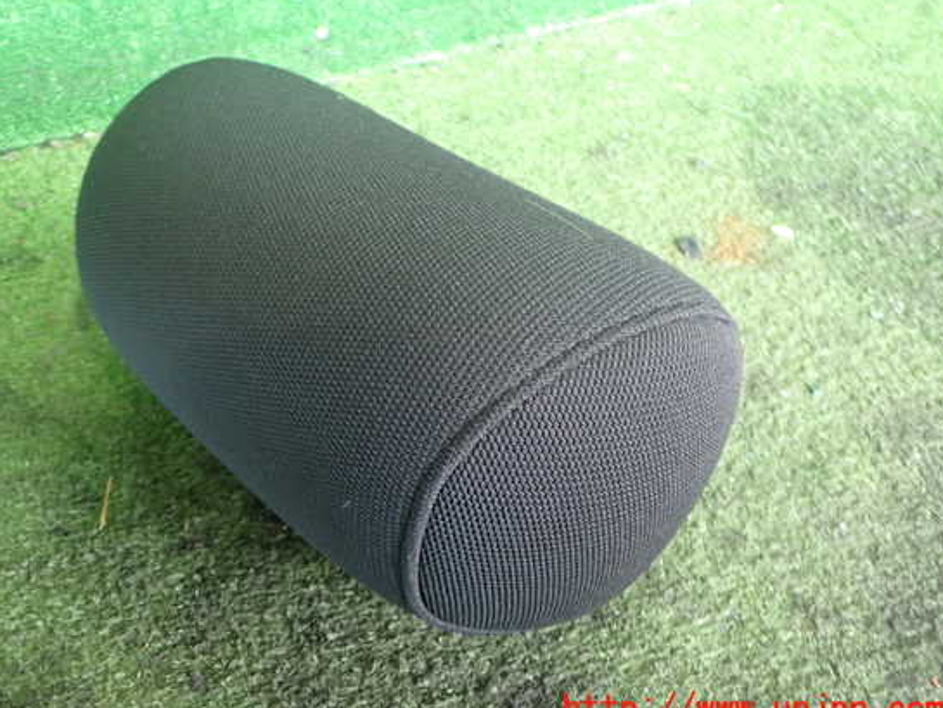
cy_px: 343
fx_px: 899
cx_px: 434
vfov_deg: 43.0
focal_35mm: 33
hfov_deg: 55.3
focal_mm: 5.4
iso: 250
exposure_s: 1/30
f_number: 2.3
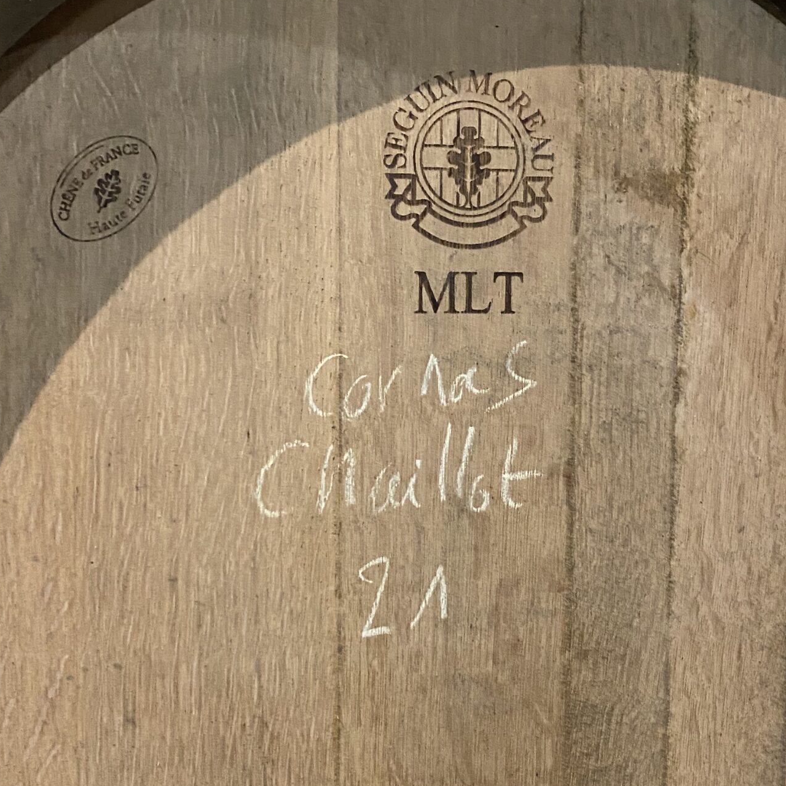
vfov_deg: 36.8
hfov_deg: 36.8
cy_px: 434
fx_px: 1182
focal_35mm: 46
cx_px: 434
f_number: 1.8
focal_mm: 4.25
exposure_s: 1/30
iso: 800
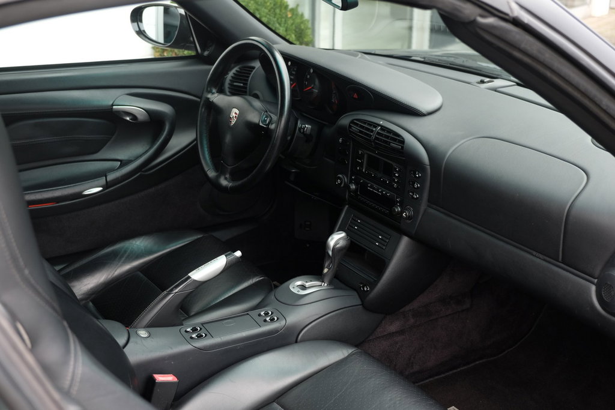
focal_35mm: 43
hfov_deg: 45.4
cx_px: 308
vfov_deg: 31.2
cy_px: 205
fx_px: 735
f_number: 3.2
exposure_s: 1/60
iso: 250
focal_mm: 28.9
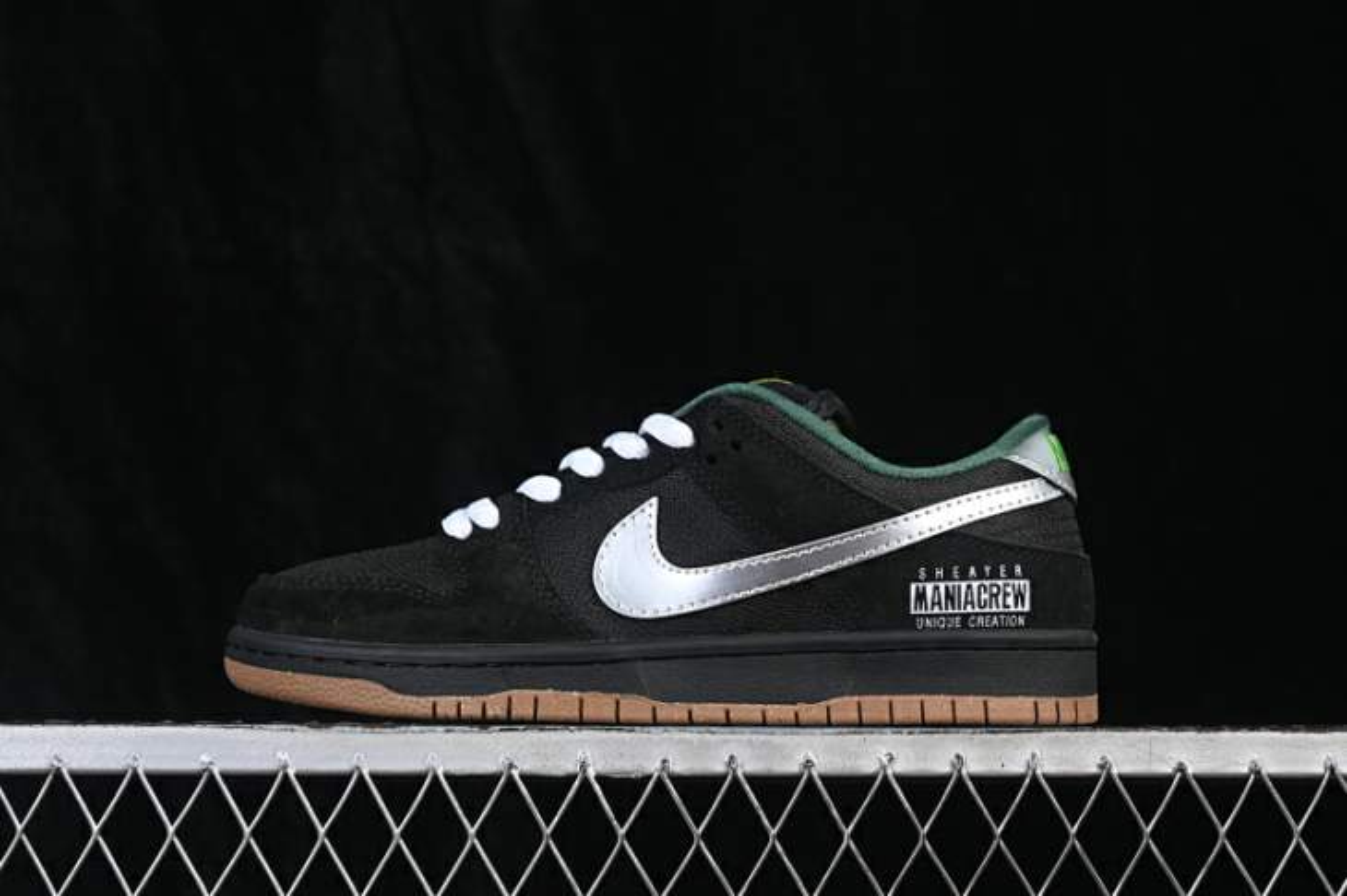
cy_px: 448
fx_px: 2805
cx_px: 674
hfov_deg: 27.0
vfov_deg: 18.2
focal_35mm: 75
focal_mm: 50
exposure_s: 1/60
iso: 160
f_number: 6.3
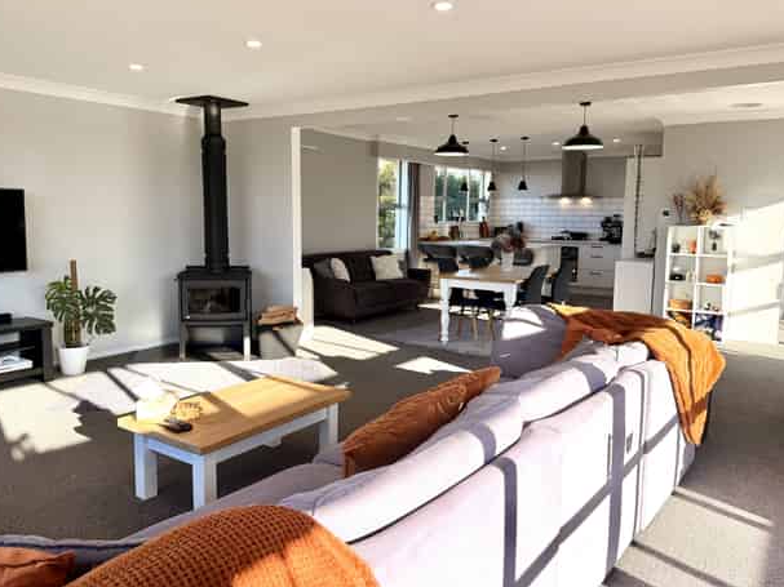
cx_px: 387
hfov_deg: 67.3
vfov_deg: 53.0
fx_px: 589
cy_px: 287
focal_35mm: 26
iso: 100
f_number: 1.78
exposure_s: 1/1156
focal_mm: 6.76
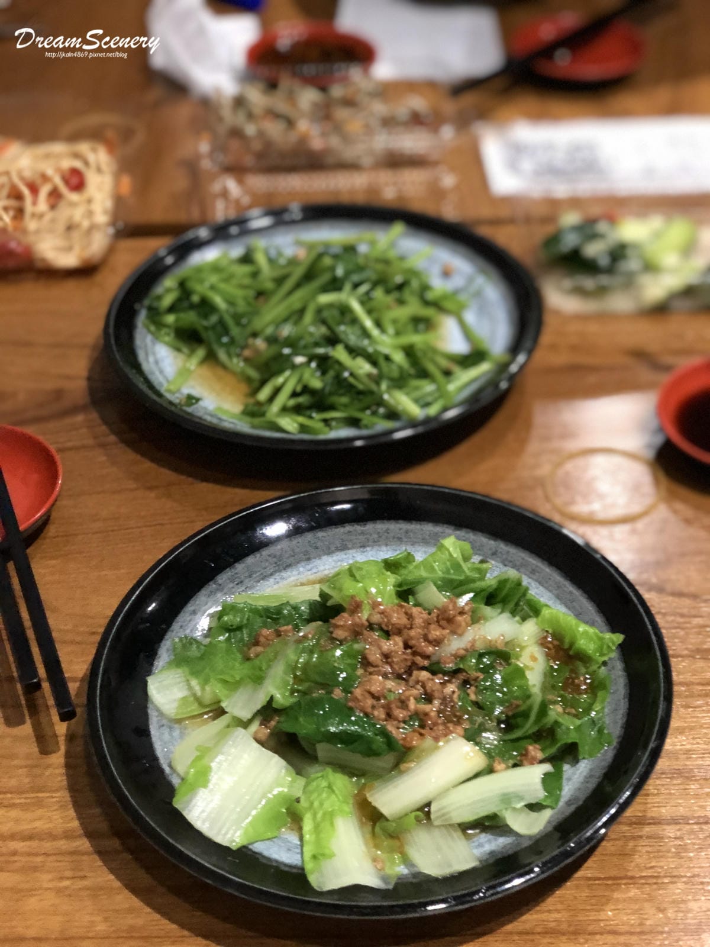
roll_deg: +0.9
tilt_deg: -38.8
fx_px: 1559
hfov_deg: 25.7
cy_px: 474
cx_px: 355
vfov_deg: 33.8
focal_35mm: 57
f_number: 2.8
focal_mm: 6.6
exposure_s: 1/30
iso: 1000
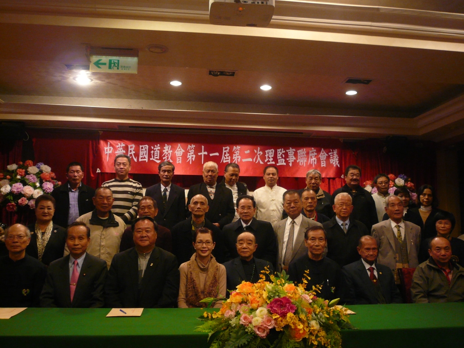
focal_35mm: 32
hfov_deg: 56.8
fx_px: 429
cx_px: 232
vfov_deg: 44.2
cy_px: 174
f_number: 2.9
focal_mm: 5.2
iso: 200
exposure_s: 1/8
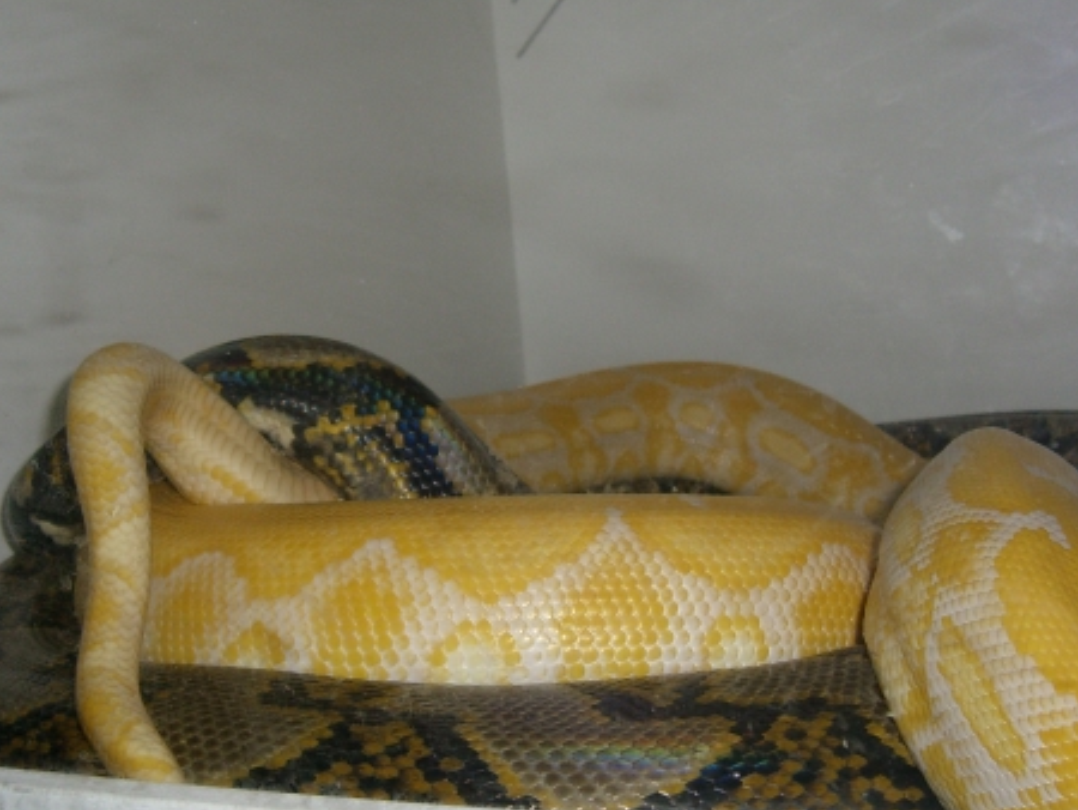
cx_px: 520
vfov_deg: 27.1
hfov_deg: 35.5
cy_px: 405
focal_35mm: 54
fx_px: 1683
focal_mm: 6.2
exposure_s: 1/60
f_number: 2.7
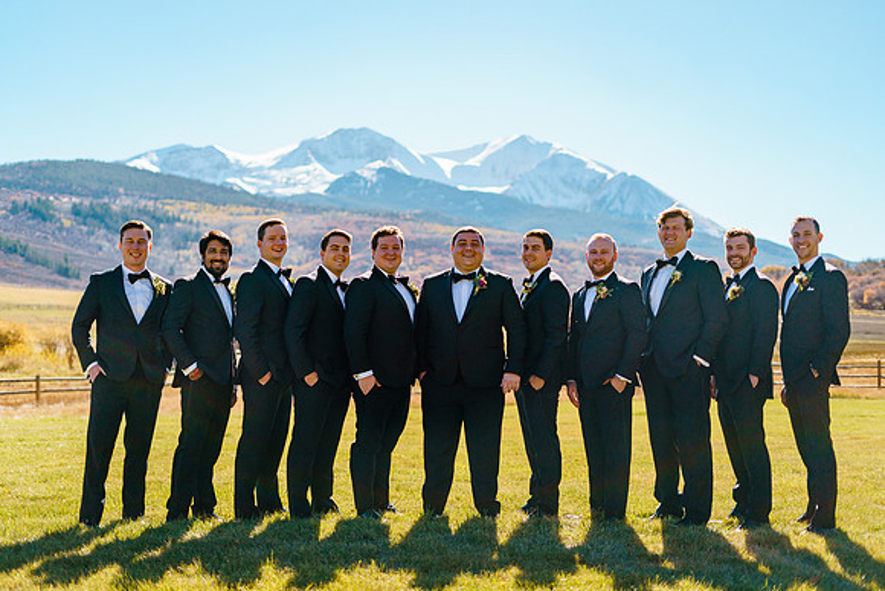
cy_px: 296
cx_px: 442
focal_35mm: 50
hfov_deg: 39.6
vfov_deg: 27.0
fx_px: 1229
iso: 200
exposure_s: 1/10000
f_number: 2
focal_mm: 50
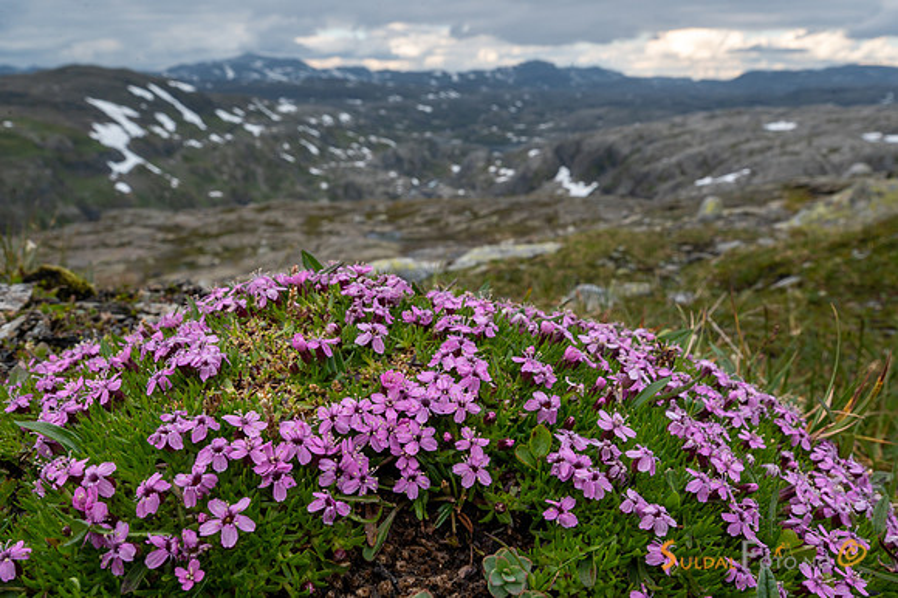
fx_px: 735
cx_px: 447
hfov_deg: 62.8
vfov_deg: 44.2
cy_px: 316
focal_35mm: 29
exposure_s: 1/80
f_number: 18
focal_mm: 25.5
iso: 560
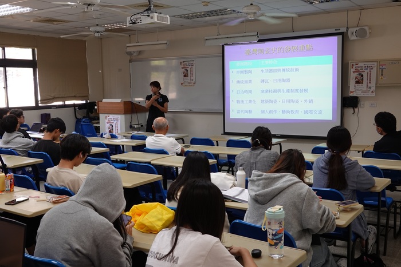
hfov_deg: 48.4
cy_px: 134
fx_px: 446
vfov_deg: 33.4
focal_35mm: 40
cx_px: 200
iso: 200
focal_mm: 14.69
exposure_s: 1/40
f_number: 3.5
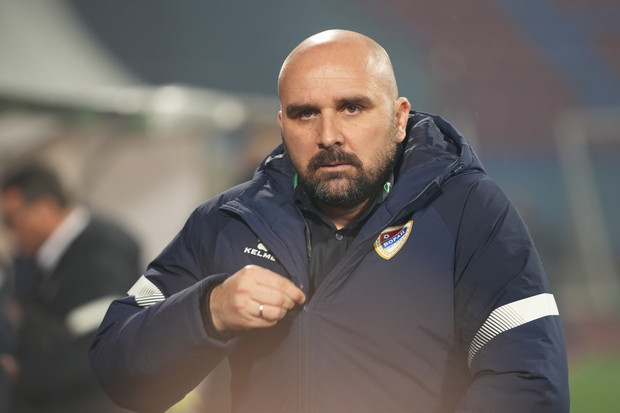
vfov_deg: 4.6
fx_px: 5166
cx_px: 310
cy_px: 206
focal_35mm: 300
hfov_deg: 6.9
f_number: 2.8
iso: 1000
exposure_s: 1/320
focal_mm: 200
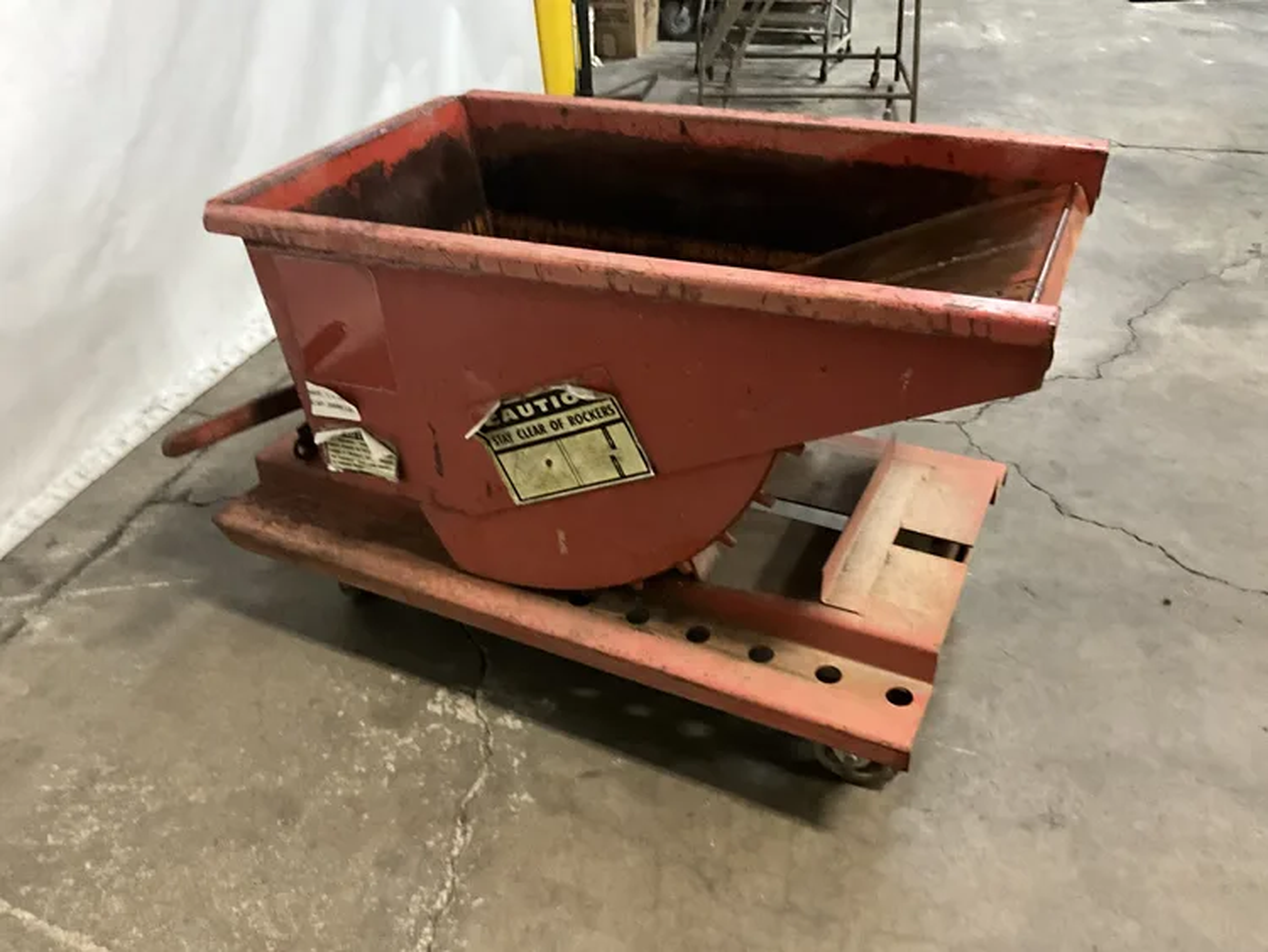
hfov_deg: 61.6
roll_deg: +1.8
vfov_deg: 48.3
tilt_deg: -33.3
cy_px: 476
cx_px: 634
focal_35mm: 29
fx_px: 1063
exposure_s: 1/30
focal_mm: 3
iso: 500
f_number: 1.8
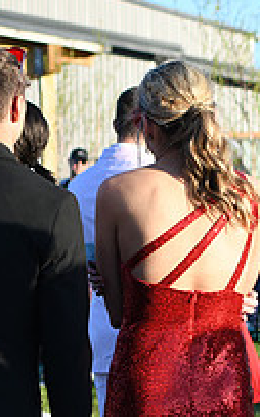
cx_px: -72
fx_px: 1717
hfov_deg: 8.5
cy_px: 261
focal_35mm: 151
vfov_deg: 13.9
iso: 100
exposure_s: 1/640
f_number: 2.8
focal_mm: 35
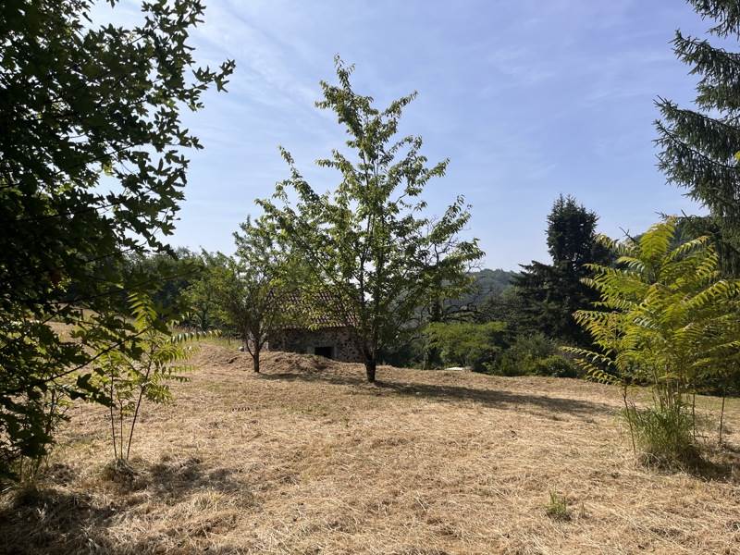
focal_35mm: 26
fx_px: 556
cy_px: 278
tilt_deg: +6.1
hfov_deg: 67.3
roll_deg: +1.7
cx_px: 370
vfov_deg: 53.1
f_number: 1.6
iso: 50
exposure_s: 1/4651
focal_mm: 5.1
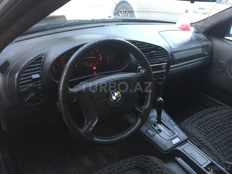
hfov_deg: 61.7
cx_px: 116
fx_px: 194
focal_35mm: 29
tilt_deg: -29.9
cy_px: 87
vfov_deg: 48.2
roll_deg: -6.9
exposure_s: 1/20
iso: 250
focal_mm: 4.15
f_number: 2.2
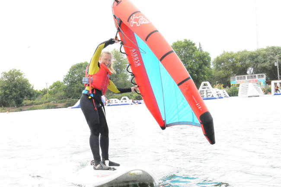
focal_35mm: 66
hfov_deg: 30.5
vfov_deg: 20.6
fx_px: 515
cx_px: 140
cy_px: 94
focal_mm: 44
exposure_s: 1/1000
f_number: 16
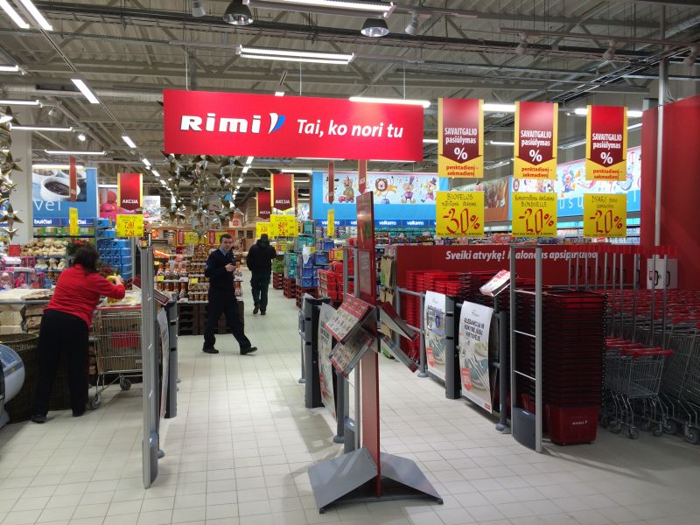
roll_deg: +1.0
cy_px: 262
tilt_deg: -1.0
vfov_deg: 48.2
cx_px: 350
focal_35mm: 29
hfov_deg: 61.7
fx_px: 586
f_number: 2.2
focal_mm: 4.15
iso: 50
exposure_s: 1/60
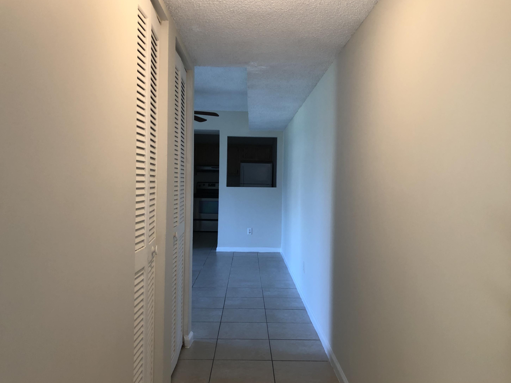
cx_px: 262
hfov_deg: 61.7
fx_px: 428
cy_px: 188
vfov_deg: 48.2
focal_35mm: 29
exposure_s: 1/24
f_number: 1.8
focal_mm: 3.99
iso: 40
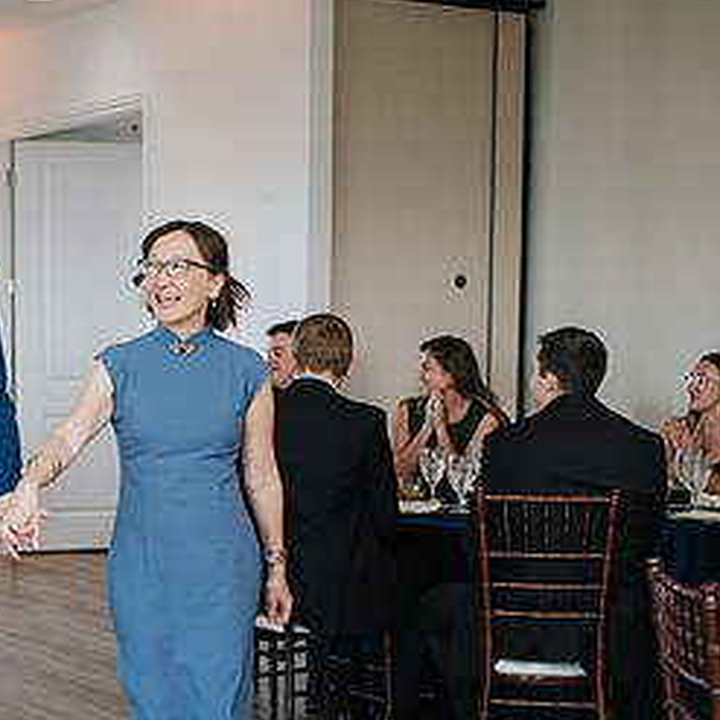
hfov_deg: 20.8
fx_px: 1930
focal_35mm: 82
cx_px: 104
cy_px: 549
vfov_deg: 20.9
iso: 800
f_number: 3.2
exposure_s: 1/200
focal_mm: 35
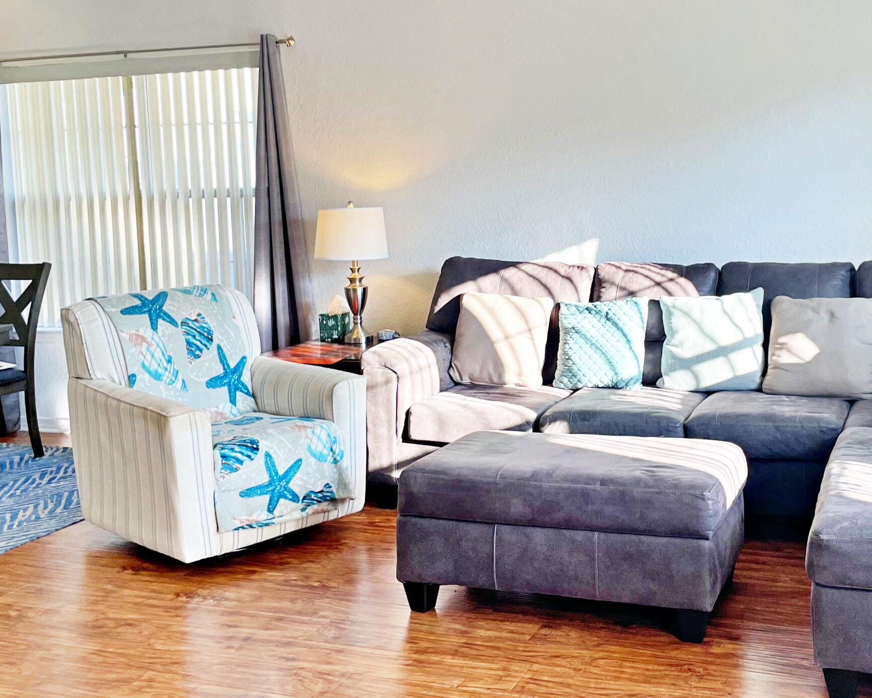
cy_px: 267
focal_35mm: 44
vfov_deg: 34.0
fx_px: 1136
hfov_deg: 41.7
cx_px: 554
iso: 40
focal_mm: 4.2
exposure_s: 1/120
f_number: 1.6
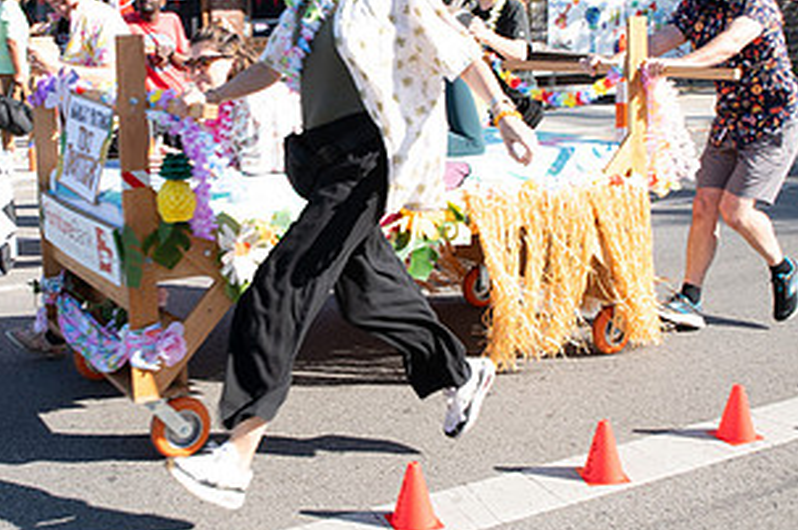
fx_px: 1018
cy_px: 166
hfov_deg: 42.6
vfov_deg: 28.9
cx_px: 319
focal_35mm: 46
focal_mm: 24
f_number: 11
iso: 500
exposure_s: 1/200
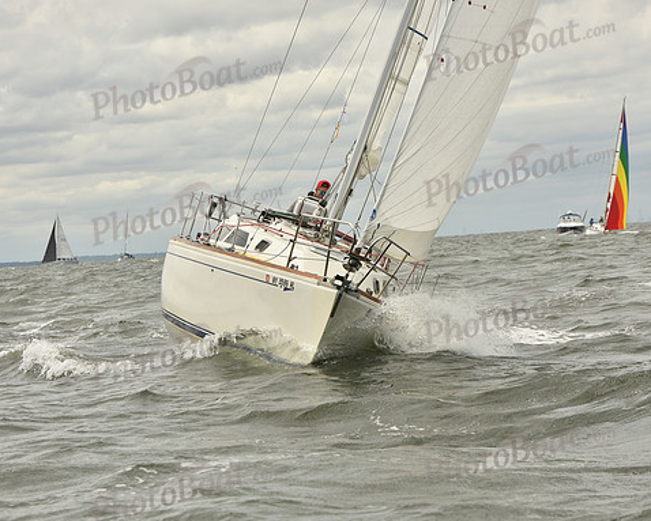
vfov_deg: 11.7
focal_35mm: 132
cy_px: 262
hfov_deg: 14.6
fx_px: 2545
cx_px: 354
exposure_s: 1/800
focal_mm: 116
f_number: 10
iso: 250
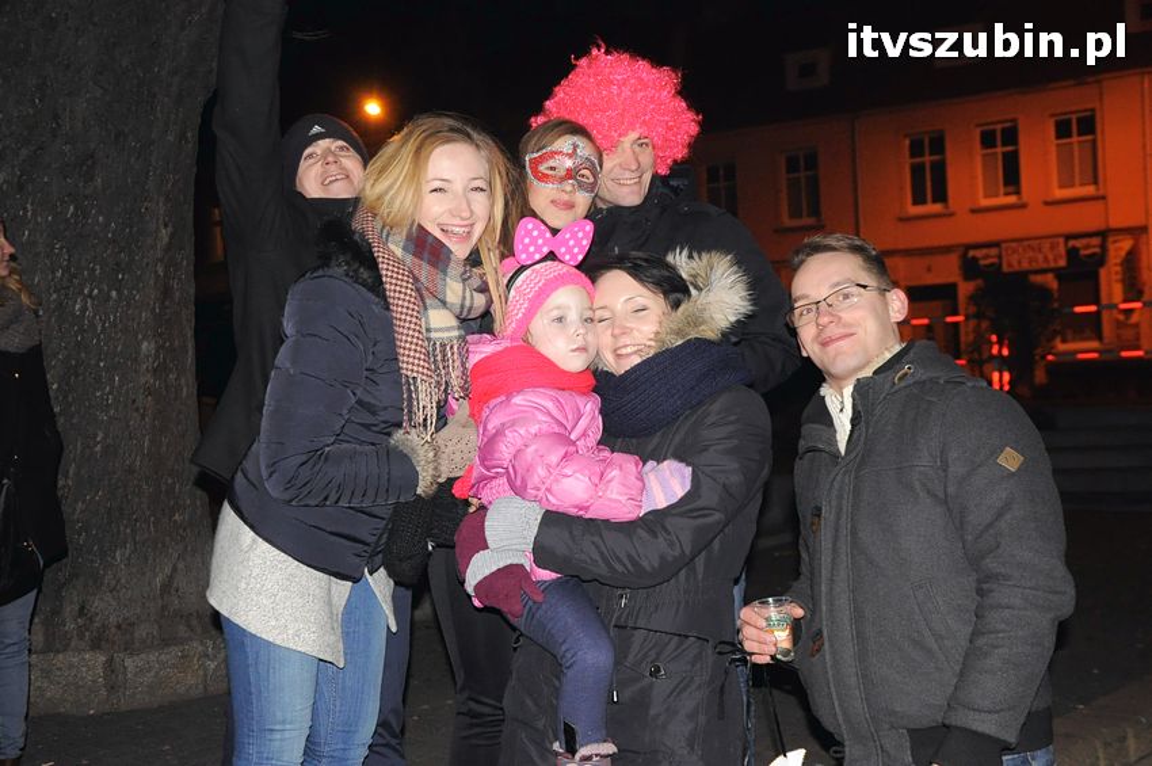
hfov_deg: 43.6
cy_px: 383
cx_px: 576
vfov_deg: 29.8
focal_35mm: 45
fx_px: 1439
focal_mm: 30
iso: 1600
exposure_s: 1/60
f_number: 5
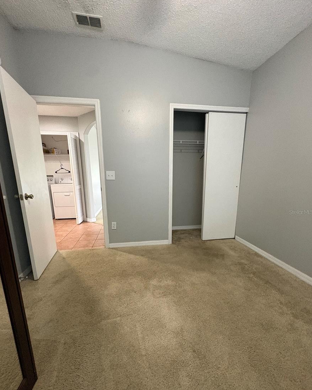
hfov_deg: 84.1
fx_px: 173
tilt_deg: -11.2
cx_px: 154
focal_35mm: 15
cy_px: 212
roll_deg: +0.5
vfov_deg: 96.5
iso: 640
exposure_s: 1/60
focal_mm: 2.22
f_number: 2.2
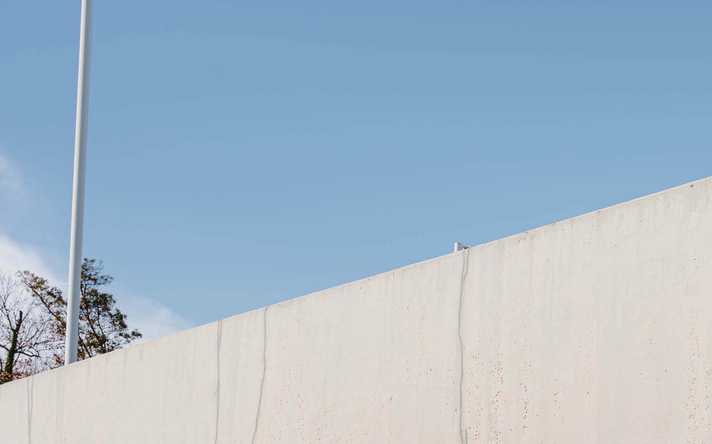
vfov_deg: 16.5
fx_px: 1489
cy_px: 491
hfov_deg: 25.4
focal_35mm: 77
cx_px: 734
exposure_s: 1/320
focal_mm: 31.3
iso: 200
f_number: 7.1
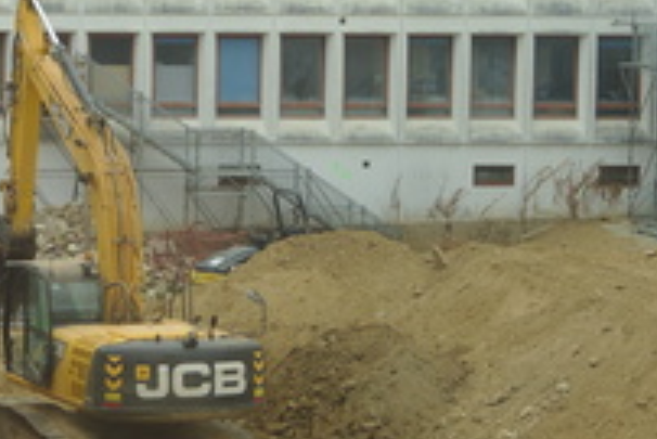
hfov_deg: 14.5
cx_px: -130
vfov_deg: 10.0
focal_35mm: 137
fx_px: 2502
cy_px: 101
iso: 200
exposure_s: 1/200
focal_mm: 23.3
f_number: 4
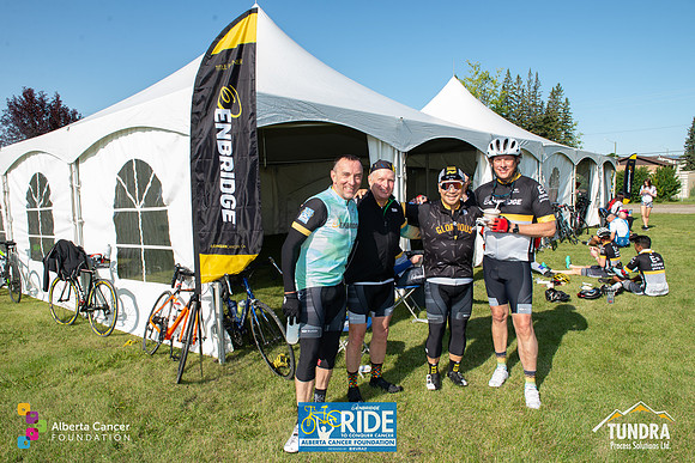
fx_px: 463
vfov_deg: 53.2
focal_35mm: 24
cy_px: 232
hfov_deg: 73.7
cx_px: 348
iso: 250
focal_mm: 24
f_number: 10
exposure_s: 1/200
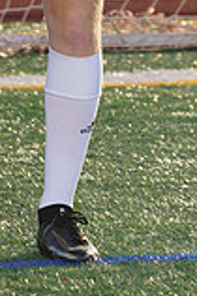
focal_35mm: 1006
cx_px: 5
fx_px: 8275
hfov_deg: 1.4
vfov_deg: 2.0
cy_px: -223
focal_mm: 274
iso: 100
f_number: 8
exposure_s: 1/200
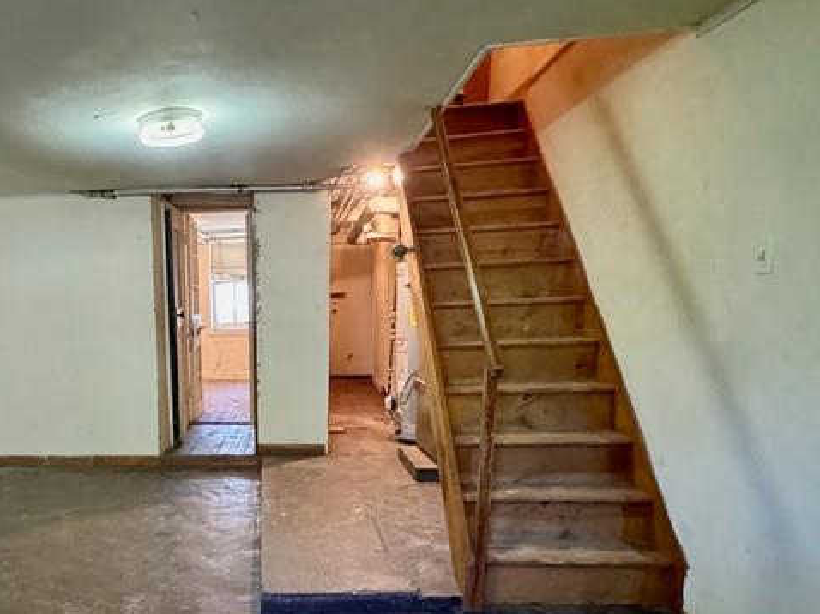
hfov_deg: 56.9
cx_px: 202
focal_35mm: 30
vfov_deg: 45.3
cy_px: 451
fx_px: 710
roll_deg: +1.2
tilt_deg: -12.6
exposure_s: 1/40
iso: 1250
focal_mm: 2.22
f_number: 2.2
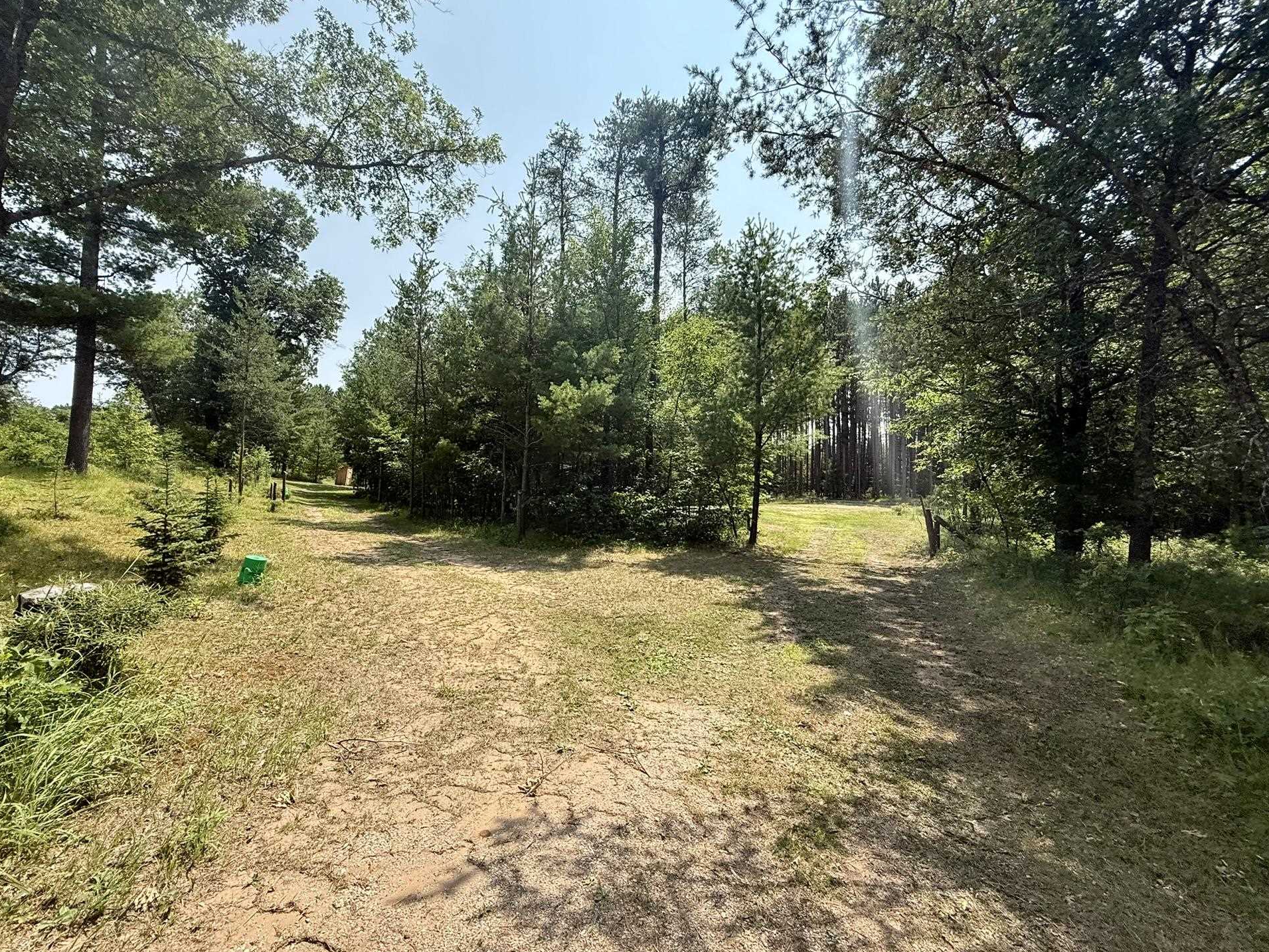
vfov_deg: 81.8
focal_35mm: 15
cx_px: 592
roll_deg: -1.0
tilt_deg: +2.2
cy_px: 466
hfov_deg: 98.0
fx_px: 550
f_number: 2.2
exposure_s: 1/1285
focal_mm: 2.22
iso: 64
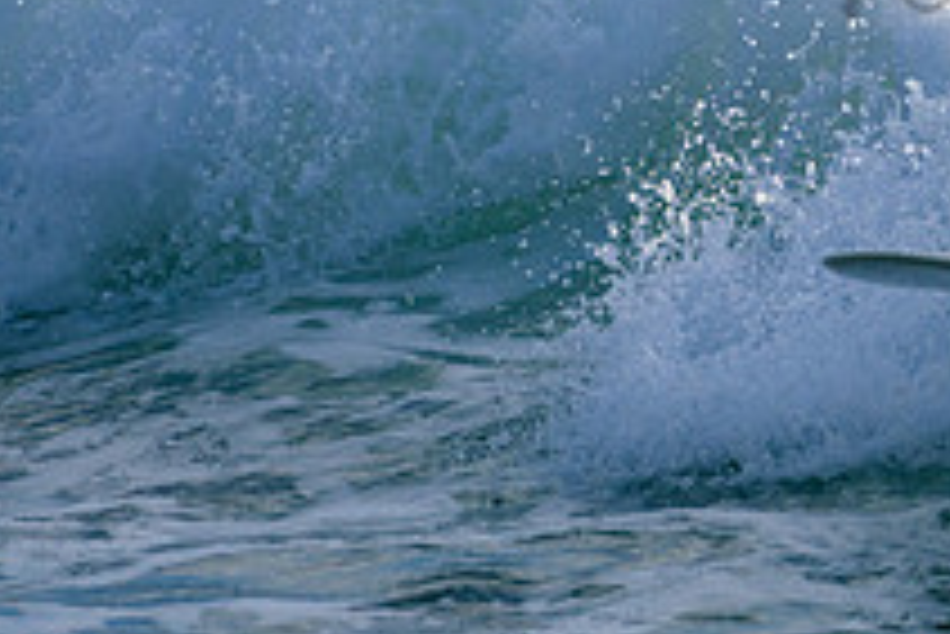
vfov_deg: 0.8
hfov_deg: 1.2
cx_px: 1288
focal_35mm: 1685
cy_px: -92
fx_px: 44494
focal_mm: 500
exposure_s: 1/2000
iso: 220
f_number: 5.6
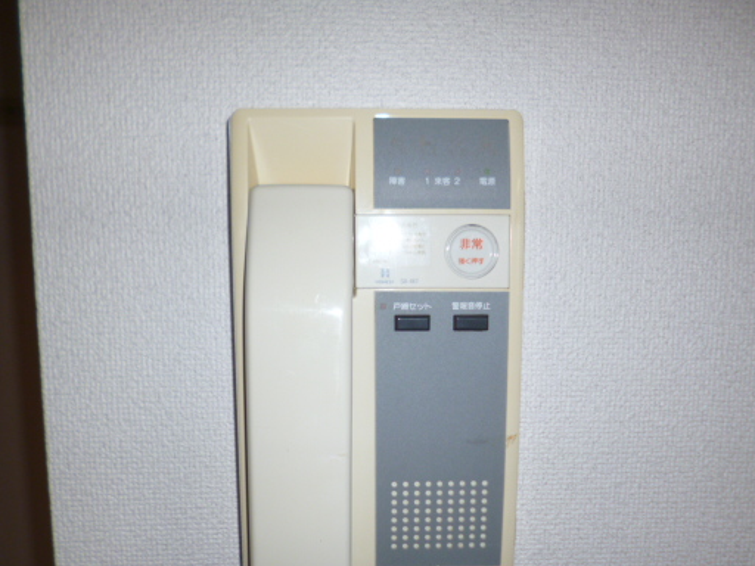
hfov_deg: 60.0
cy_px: 335
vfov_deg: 46.6
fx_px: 654
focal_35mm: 30
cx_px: 389
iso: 100
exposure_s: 1/60
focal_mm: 4.3
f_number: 2.5
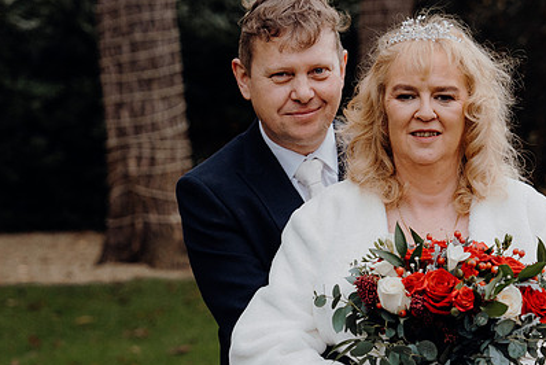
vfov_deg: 13.8
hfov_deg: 20.6
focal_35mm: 99
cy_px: 242
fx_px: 1503
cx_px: 316
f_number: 3.5
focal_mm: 68
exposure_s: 1/250
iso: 1600
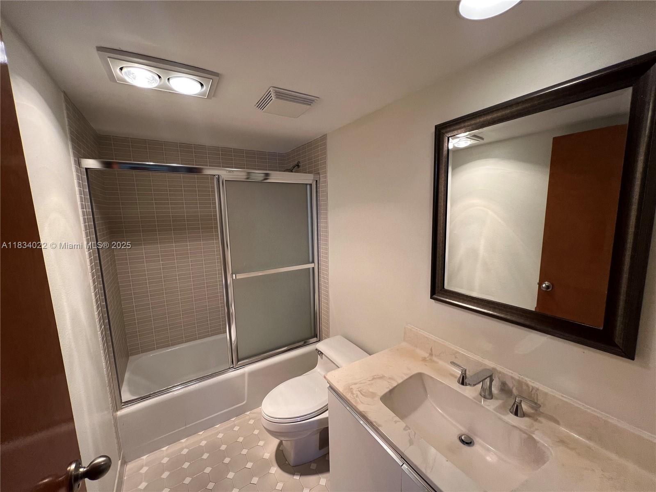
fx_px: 246
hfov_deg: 106.2
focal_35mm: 13
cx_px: 328
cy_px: 246
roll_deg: +0.8
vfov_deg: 89.9
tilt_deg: -8.0
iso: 125
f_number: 1.8
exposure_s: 1/120
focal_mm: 1.57
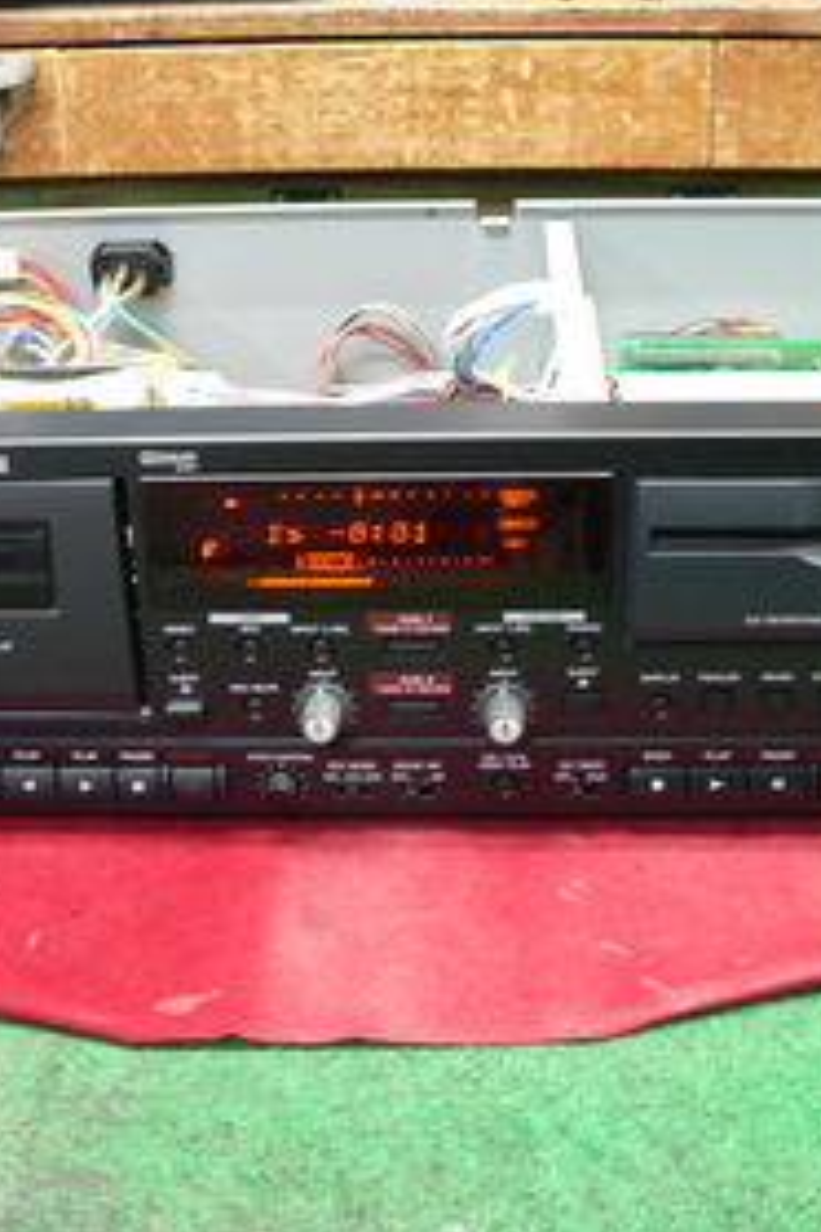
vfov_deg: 38.9
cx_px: 380
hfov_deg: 26.5
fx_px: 1744
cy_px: 616
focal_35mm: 51
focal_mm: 6
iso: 200
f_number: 2.8
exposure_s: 1/5
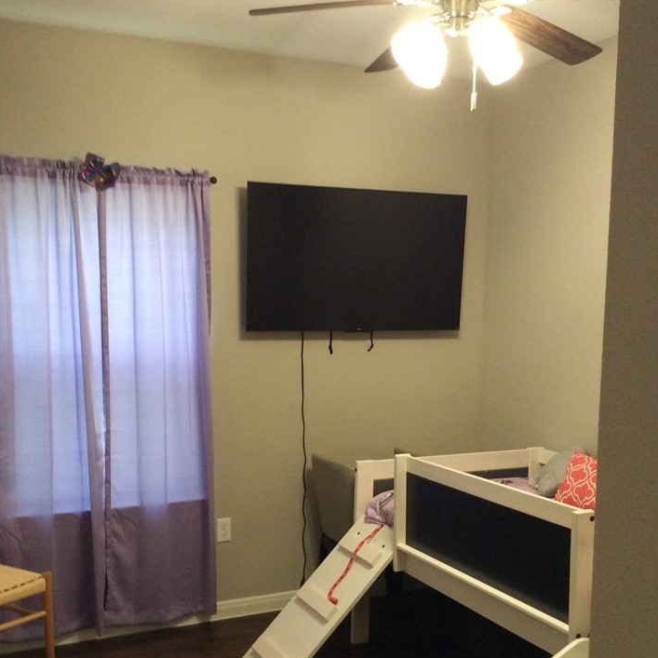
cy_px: 420
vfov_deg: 40.6
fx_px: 882
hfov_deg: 40.9
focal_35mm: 41
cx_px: 317
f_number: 2.4
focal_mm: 3.3
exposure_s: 1/24
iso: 160
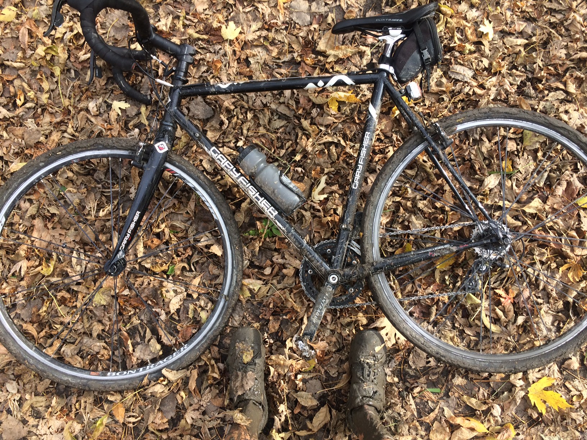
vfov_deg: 48.2
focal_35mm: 29
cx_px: 294
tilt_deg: -80.4
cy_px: 220
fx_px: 492
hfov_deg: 61.7
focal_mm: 4.15
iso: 32
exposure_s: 1/243
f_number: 2.2
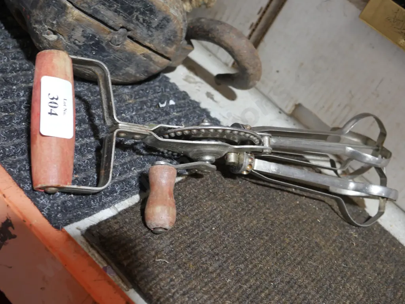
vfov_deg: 29.1
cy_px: 152
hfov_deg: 38.2
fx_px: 585
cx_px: 202
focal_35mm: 50
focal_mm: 25
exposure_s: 1/60
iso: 1600
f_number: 5.3
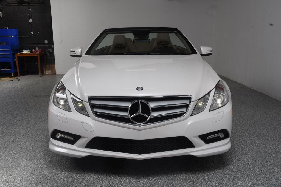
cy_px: 94
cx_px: 140
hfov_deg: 55.8
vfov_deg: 38.9
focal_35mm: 34
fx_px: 265
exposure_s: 1/160
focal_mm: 23
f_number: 14
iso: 100
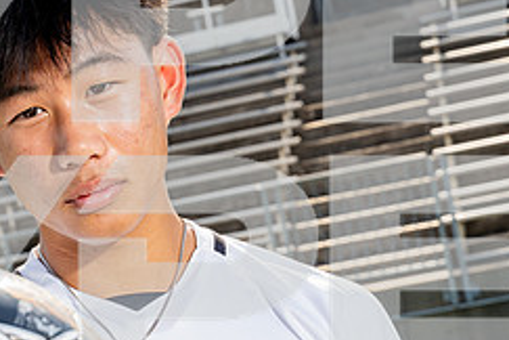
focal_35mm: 167
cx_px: 38
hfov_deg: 12.2
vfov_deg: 8.2
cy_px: 268
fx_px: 2361
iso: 320
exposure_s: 1/250
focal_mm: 70
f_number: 10
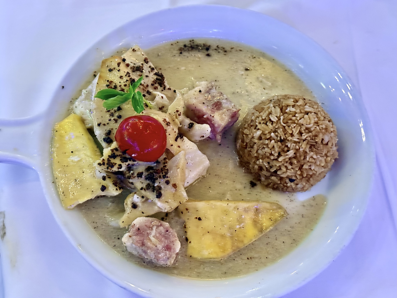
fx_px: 550
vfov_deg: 30.3
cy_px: 149
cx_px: 198
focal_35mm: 48
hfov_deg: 39.7
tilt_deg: -66.2
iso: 640
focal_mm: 6.76
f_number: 1.78
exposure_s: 1/30
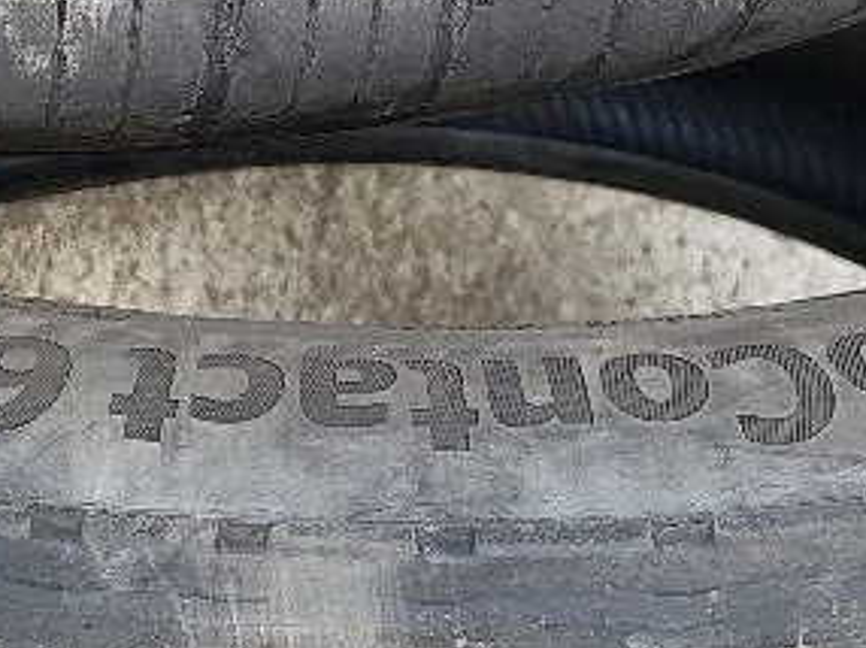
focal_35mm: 91
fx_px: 2275
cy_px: -409
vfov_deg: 14.7
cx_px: 409
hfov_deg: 21.6
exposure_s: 1/101
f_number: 1.8
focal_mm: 4.25
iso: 50
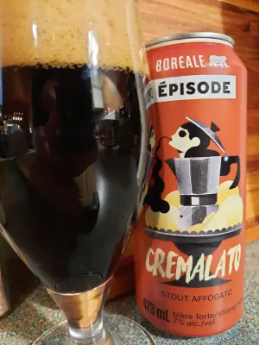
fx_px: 249
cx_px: 130
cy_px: 172
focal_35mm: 25
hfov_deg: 54.9
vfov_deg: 69.4
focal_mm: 4.6
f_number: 2
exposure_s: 1/24
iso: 500
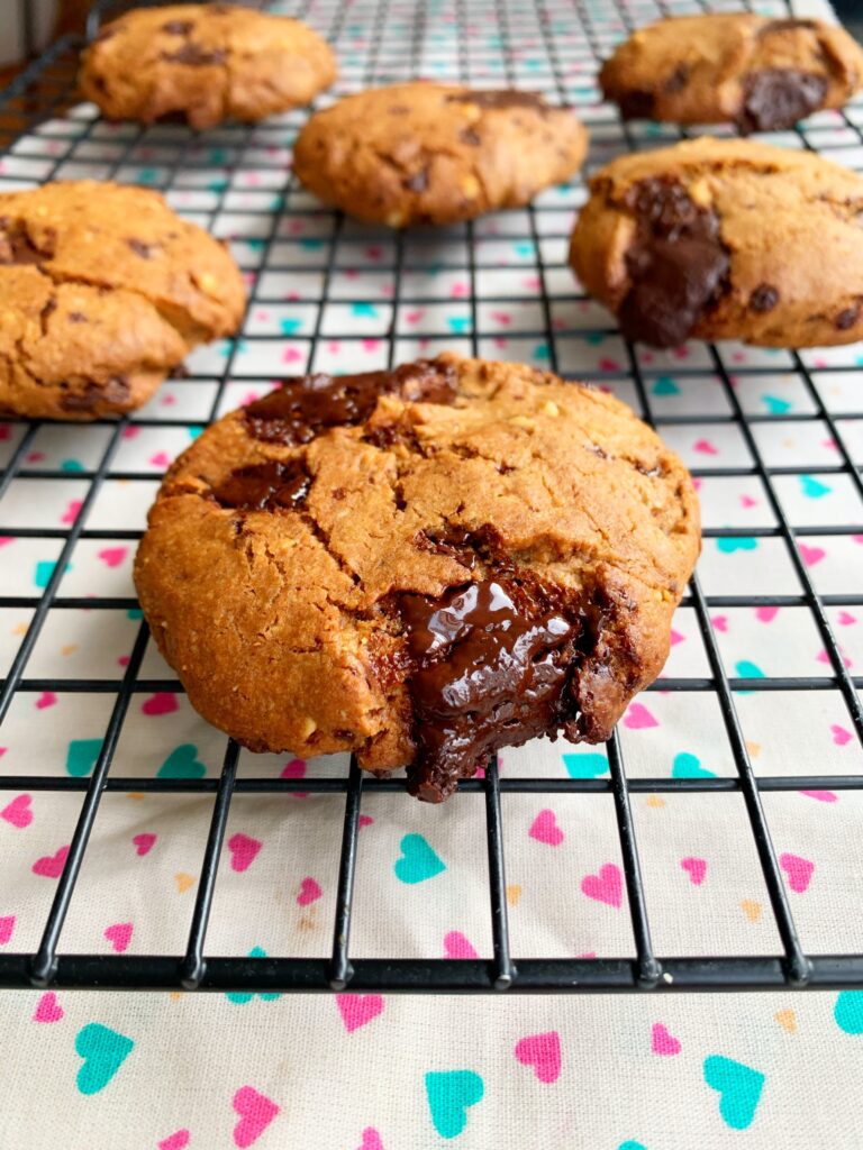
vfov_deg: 67.3
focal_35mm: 26
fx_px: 864
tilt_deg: -45.7
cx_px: 432
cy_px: 575
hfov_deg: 53.1
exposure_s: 1/122
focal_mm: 4.25
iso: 25
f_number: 1.8
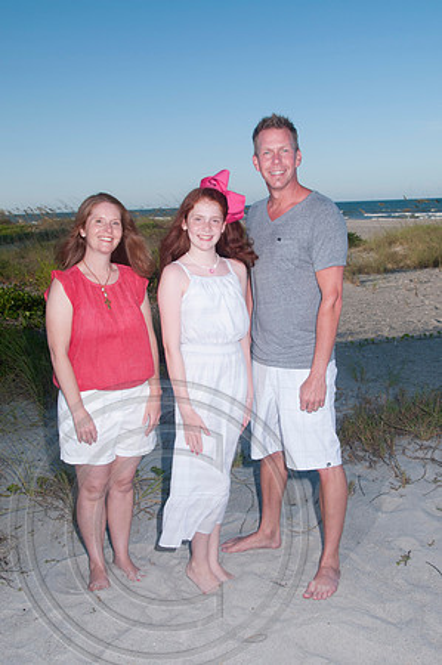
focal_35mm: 39
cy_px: 332
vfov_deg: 49.6
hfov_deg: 34.1
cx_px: 221
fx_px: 720
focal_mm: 26
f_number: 10
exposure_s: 1/250
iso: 100
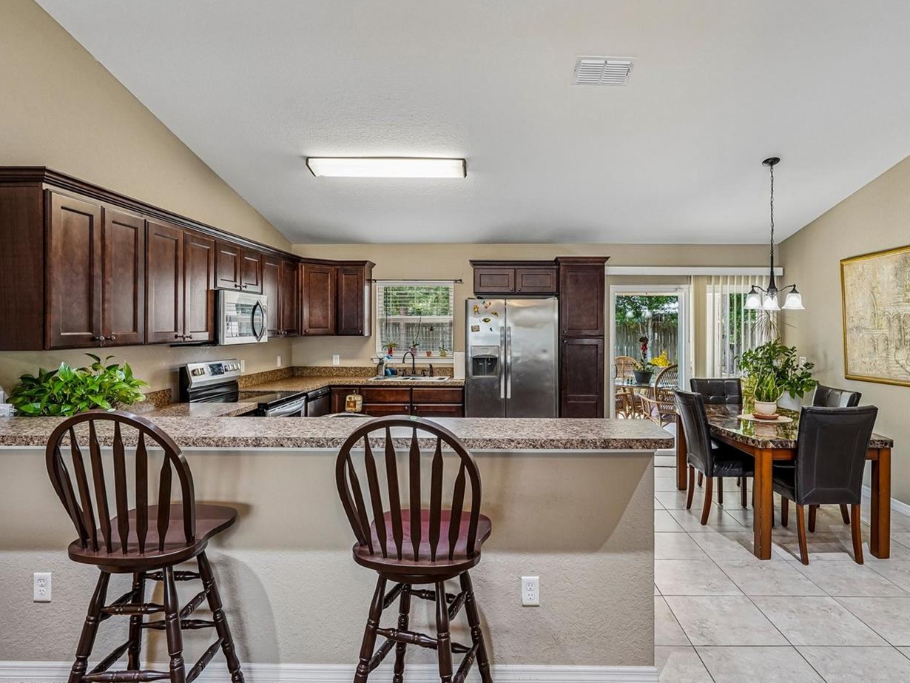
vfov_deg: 65.9
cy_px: 318
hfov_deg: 81.6
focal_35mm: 20
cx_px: 492
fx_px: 526
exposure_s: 1/10
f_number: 8
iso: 400
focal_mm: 16
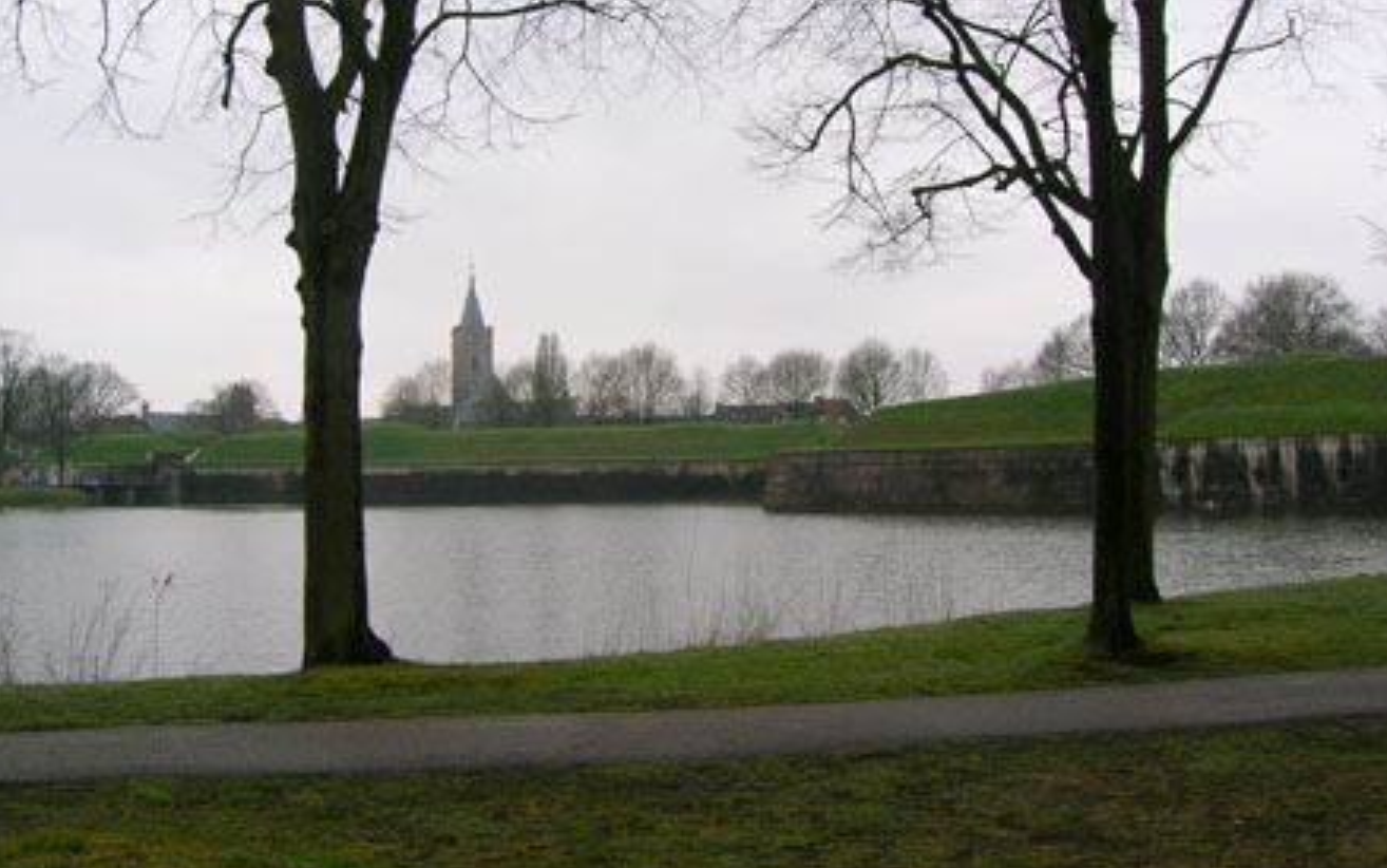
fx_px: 1399
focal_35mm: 37
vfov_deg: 34.4
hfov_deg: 52.7
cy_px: 375
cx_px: 681
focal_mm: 5.7
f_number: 4.9
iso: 50
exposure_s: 1/134
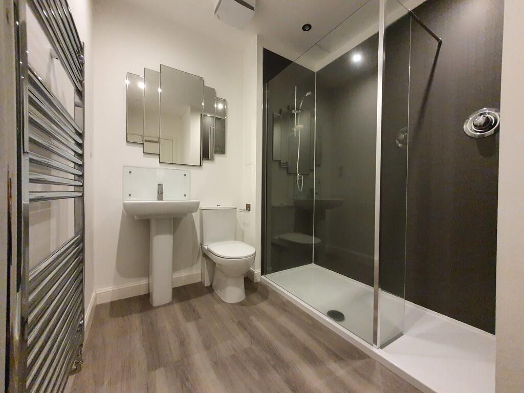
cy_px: 196
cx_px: 262
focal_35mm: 13
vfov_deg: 89.9
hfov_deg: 106.2
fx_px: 197
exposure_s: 1/33
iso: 640
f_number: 2.2
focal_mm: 1.8
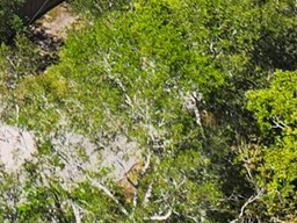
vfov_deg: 7.2
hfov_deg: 9.9
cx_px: -203
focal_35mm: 192
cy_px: -346
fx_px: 1647
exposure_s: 1/1600
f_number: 2.8
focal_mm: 12.29
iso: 120
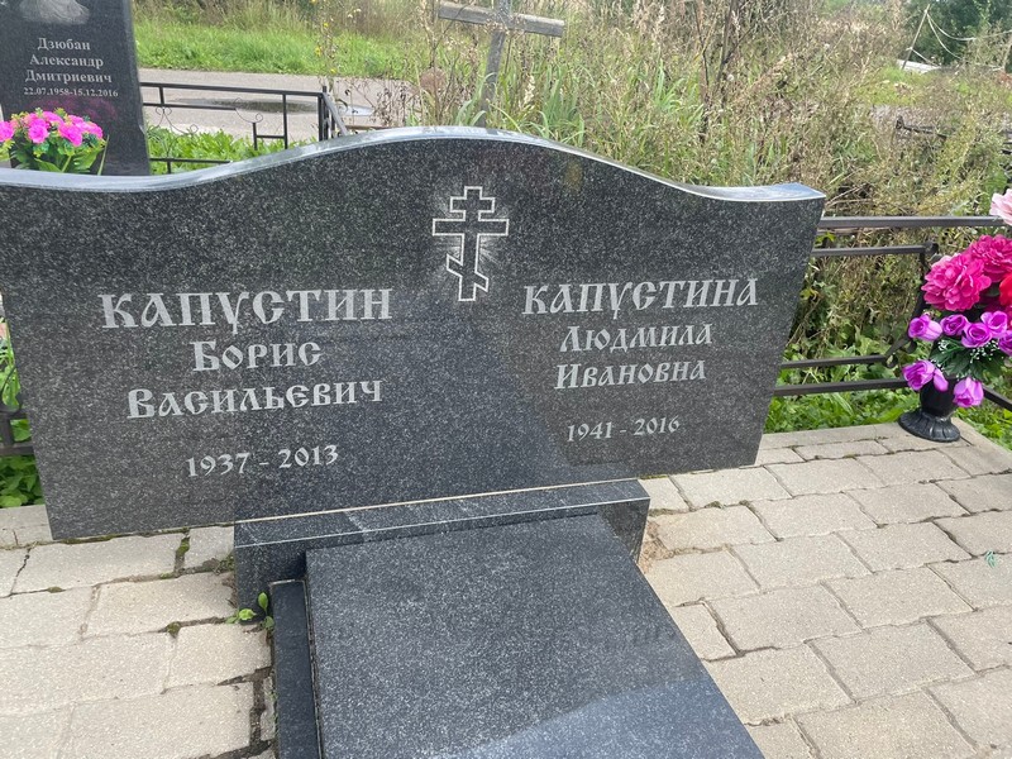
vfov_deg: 53.1
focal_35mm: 26
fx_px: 760
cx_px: 506
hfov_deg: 67.3
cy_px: 380
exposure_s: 1/903
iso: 32
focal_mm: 4.2
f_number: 1.6
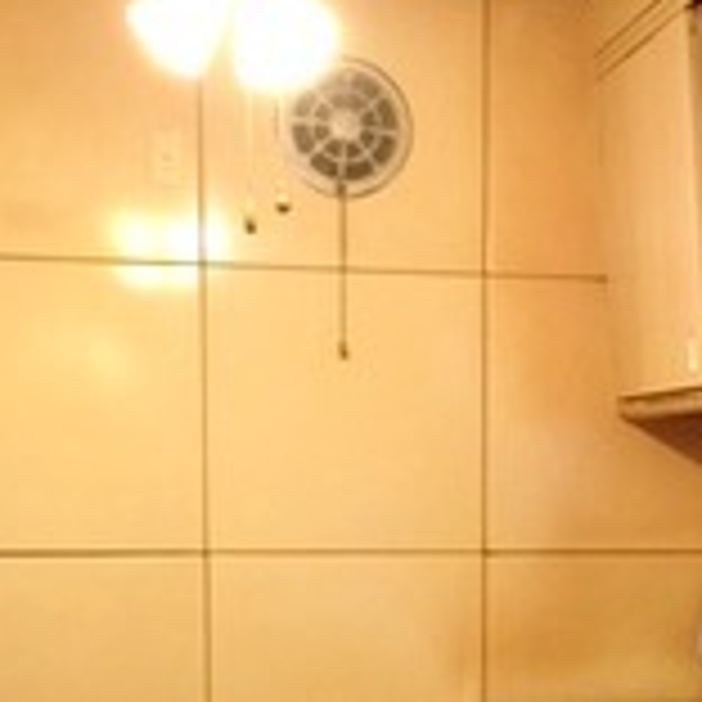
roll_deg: -0.9
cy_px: 670
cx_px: 540
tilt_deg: -4.2
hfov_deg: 21.7
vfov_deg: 21.3
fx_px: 1813
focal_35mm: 79
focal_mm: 4.15
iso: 160
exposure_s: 1/30
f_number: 2.2
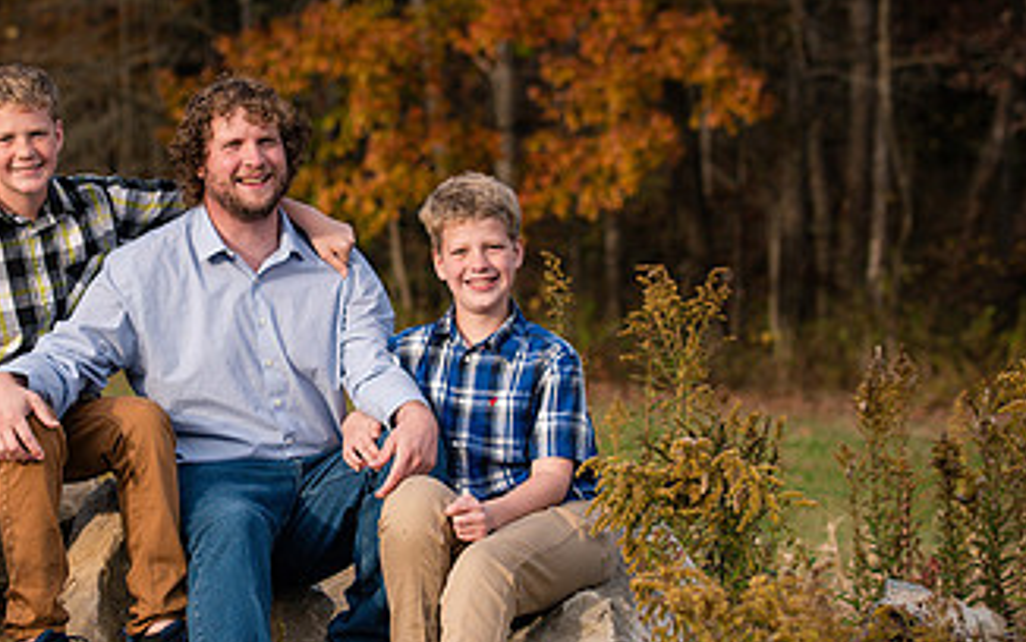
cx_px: 255
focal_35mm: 127
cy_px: 294
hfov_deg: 16.4
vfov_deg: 10.3
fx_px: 3552
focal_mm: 70
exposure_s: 1/2000
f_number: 3.5
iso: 450
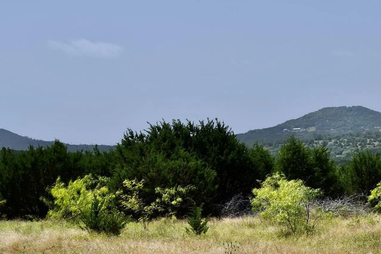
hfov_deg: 17.0
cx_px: 263
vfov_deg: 11.4
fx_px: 1270
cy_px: 182
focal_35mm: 120
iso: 100
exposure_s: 1/400
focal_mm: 50
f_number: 10
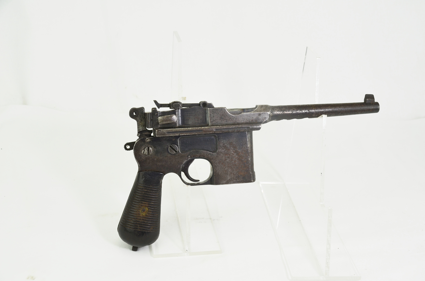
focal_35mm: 46
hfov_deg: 42.4
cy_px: 140
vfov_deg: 28.8
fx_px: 548
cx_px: 212
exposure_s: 1/160
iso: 200
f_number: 6.3
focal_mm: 31
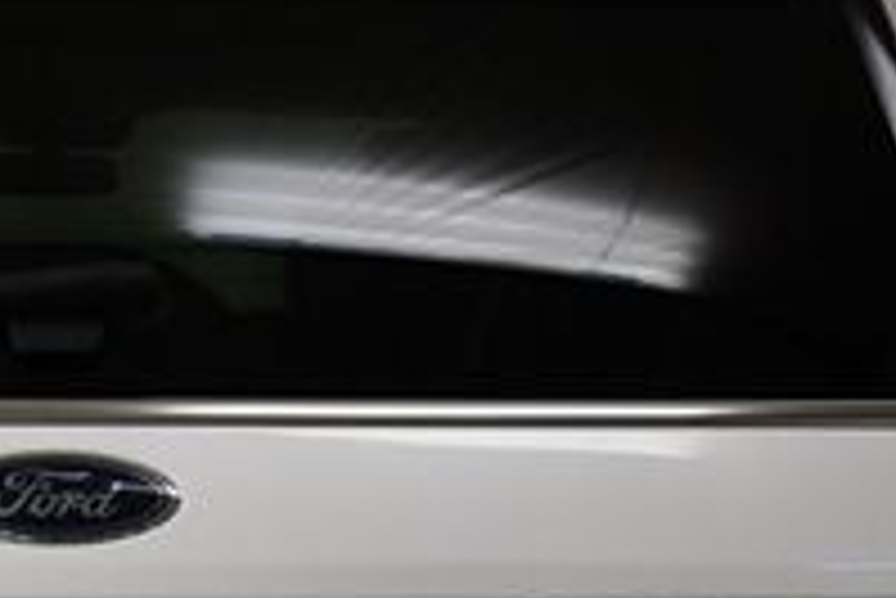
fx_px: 3686
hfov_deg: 13.7
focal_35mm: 148
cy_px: 719
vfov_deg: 9.2
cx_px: 68
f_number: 3.8
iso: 500
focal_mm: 23
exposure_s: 1/250
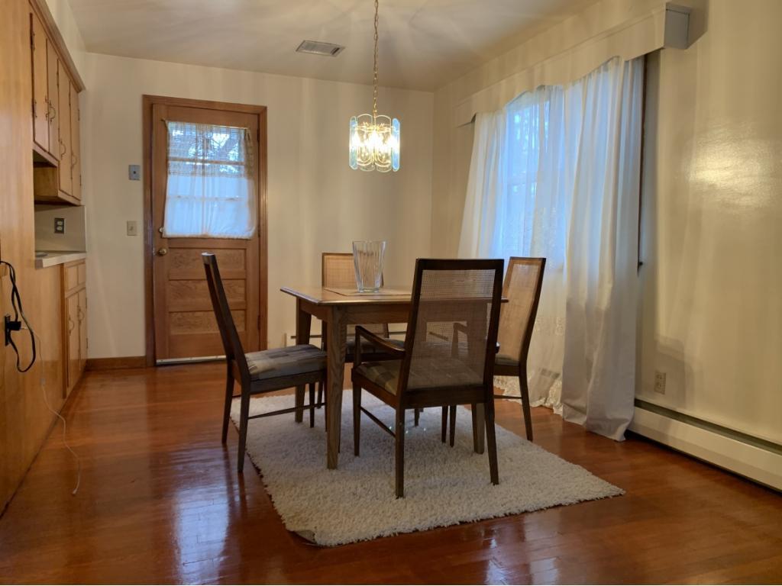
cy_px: 293
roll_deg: -0.6
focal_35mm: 26
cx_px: 391
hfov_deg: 67.3
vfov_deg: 53.1
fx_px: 587
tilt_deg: -4.1
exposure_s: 1/60
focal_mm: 4.25
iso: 200
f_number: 1.8
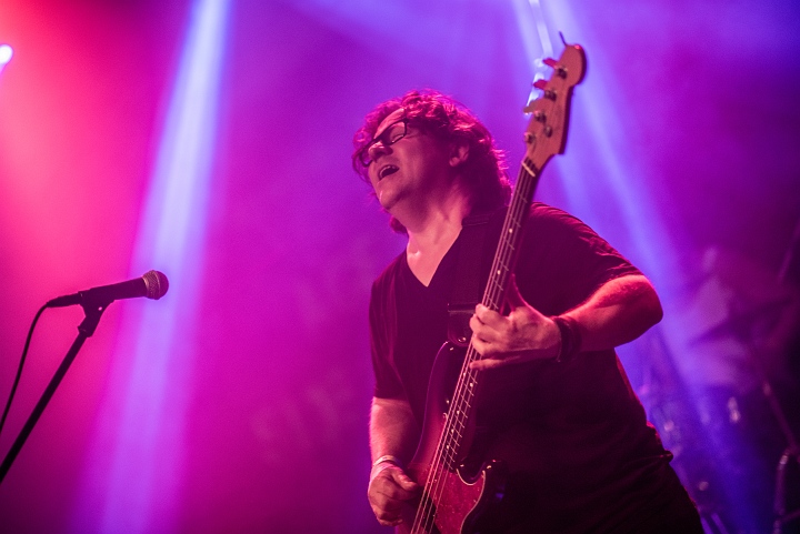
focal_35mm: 85
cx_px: 400
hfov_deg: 23.9
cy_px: 267
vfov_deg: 16.1
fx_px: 1890
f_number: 1.4
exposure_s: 1/100
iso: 1600
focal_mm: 85
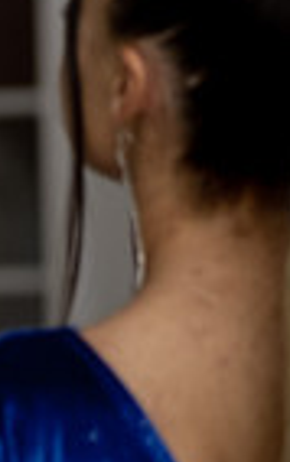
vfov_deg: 3.6
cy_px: 281
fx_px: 7421
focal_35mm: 588
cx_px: -632
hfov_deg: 2.2
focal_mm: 85
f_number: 1.8
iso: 1000
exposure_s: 1/200
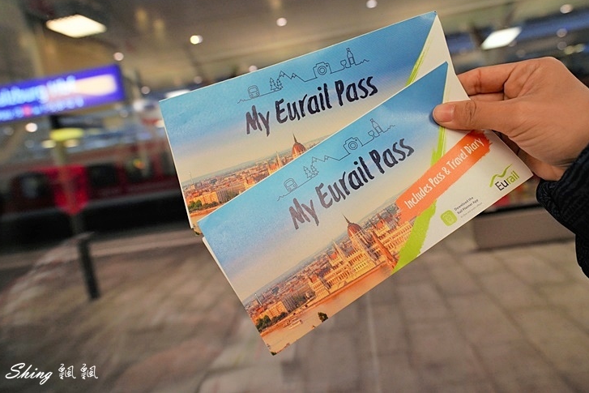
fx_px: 360
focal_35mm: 22
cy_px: 178
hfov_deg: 78.5
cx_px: 314
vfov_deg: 57.1
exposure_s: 1/30
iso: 1250
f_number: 4
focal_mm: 20
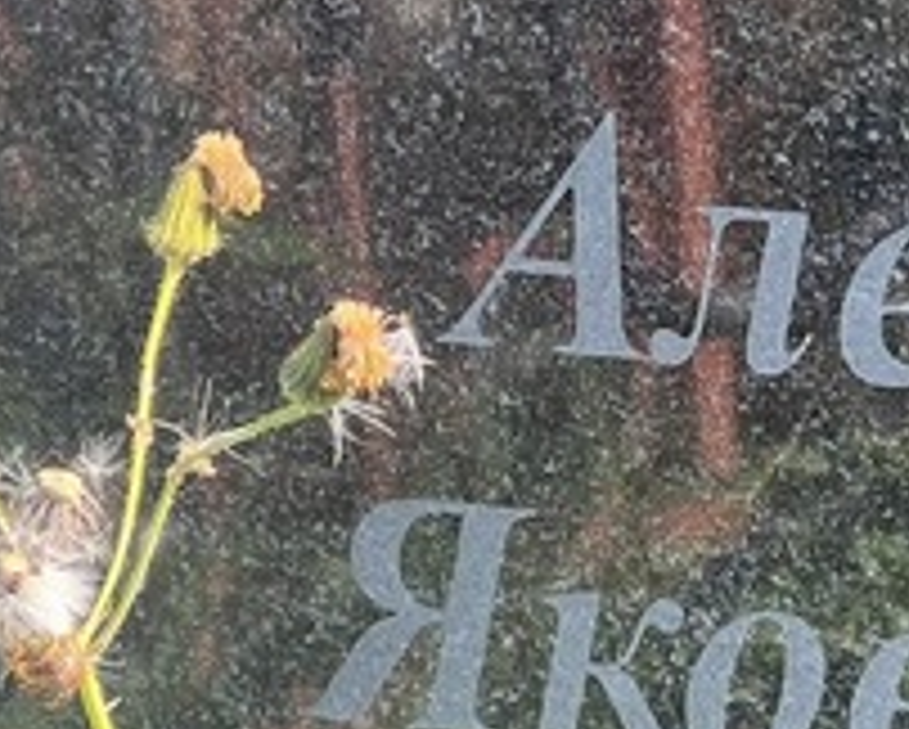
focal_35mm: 297
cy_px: 320
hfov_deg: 6.4
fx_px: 7998
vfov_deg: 5.2
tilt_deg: -11.3
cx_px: 1278
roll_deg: +4.9
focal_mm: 9
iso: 32
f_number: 2.8
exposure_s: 1/99
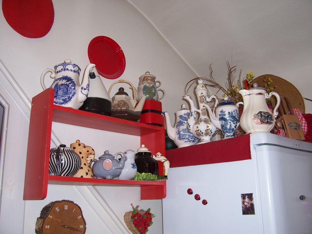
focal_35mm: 34
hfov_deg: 54.0
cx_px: 156
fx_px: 306
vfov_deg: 41.8
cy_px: 117
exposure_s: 1/60
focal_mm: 5.6
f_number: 2.7
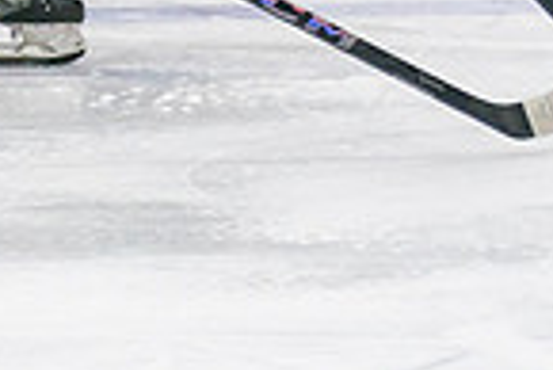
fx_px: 12501
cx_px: -190
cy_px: -183
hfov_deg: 2.5
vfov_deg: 1.7
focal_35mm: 813
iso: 800
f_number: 2.8
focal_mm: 105
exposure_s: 1/640
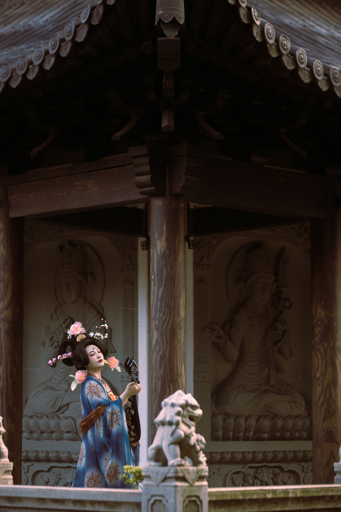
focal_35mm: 107
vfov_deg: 19.1
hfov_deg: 12.8
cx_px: 170
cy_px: 256
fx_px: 1520
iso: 500
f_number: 2.8
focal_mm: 108
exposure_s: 1/800
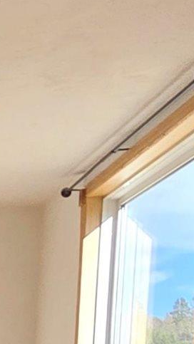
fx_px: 822
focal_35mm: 90
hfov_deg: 10.3
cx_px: -364
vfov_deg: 21.6
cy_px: 435
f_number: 2.2
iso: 50
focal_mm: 2.2
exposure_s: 1/1013
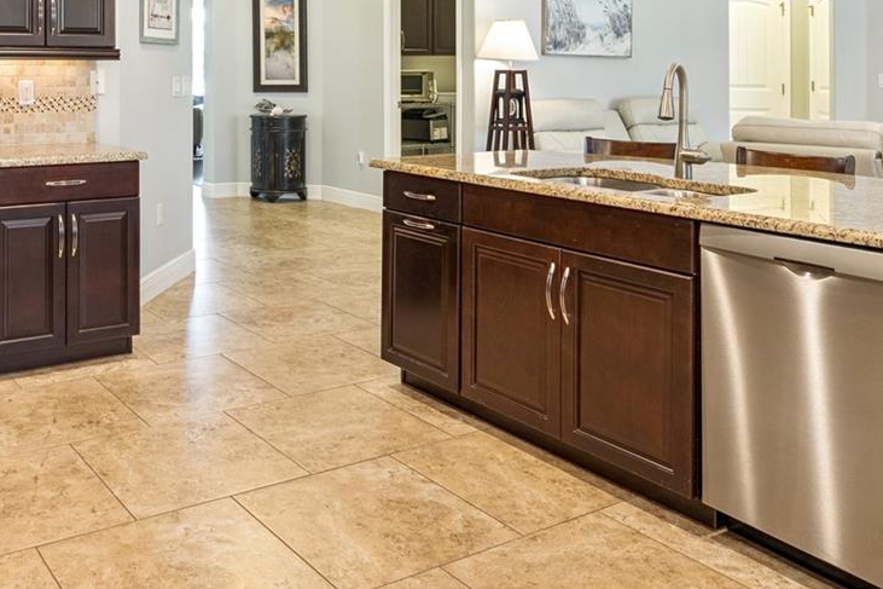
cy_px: 60
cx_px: 236
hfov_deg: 52.4
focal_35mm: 35
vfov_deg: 35.6
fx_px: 858
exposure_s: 1/8
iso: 800
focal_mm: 16
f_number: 10
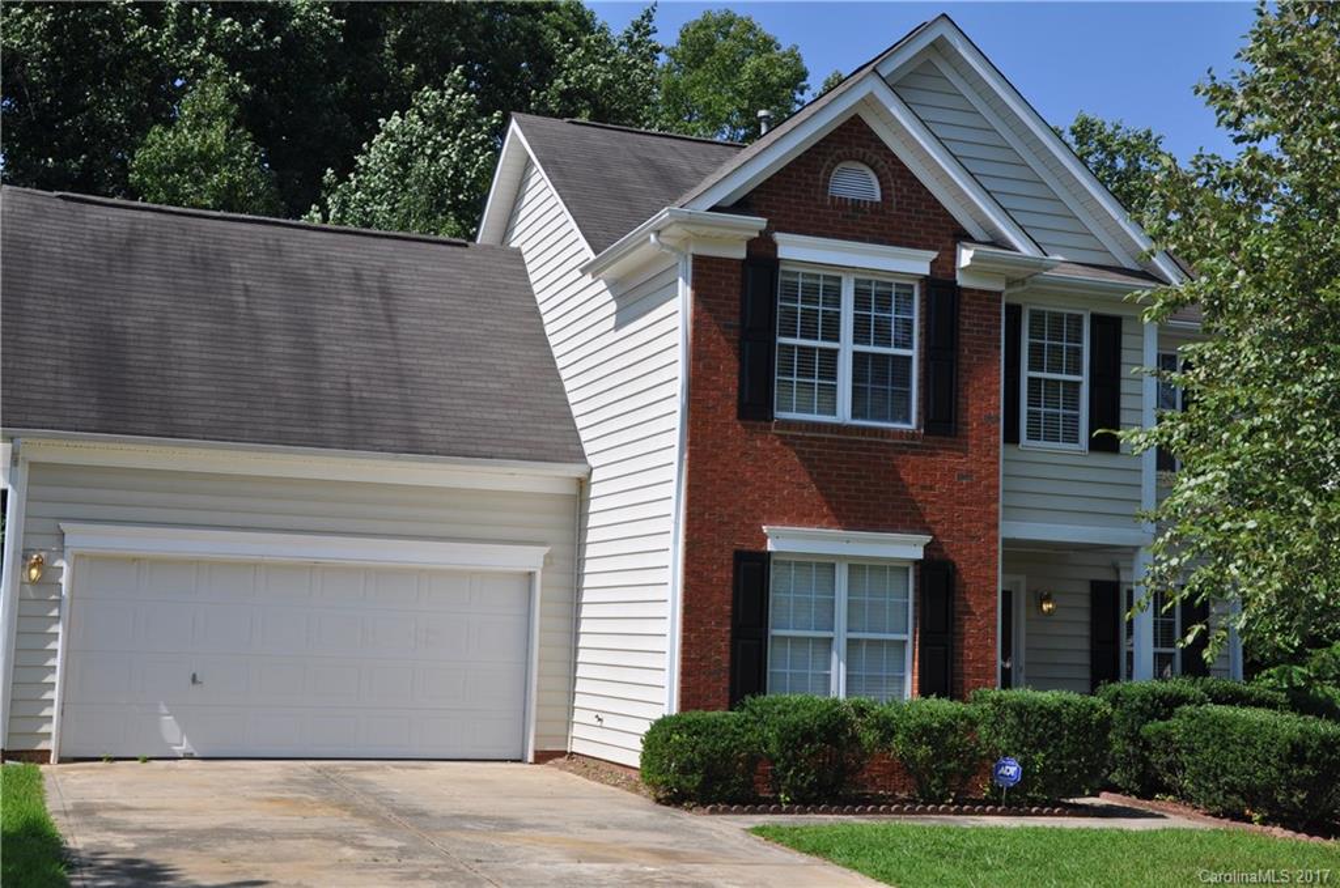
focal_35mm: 48
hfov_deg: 41.2
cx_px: 670
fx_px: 1784
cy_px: 444
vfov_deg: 28.0
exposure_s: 1/400
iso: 200
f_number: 10
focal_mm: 32
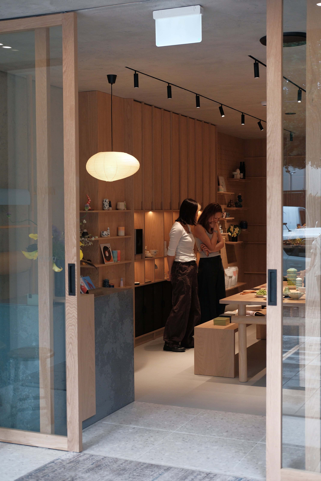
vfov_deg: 37.5
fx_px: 709
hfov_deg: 25.5
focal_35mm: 53
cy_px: 240
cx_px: 160
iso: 1250
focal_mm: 35
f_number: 3.6
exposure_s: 1/320
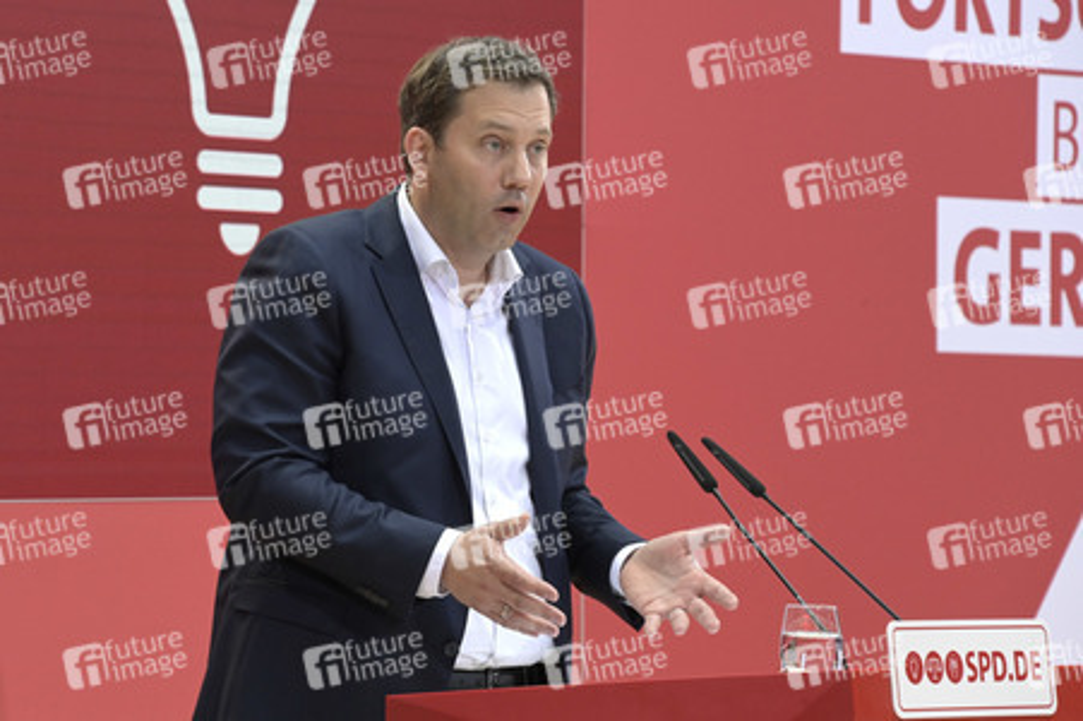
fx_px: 5711
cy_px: 360
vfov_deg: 7.2
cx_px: 542
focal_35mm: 190
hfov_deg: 10.8
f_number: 8
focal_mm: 190
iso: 3200
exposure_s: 1/500
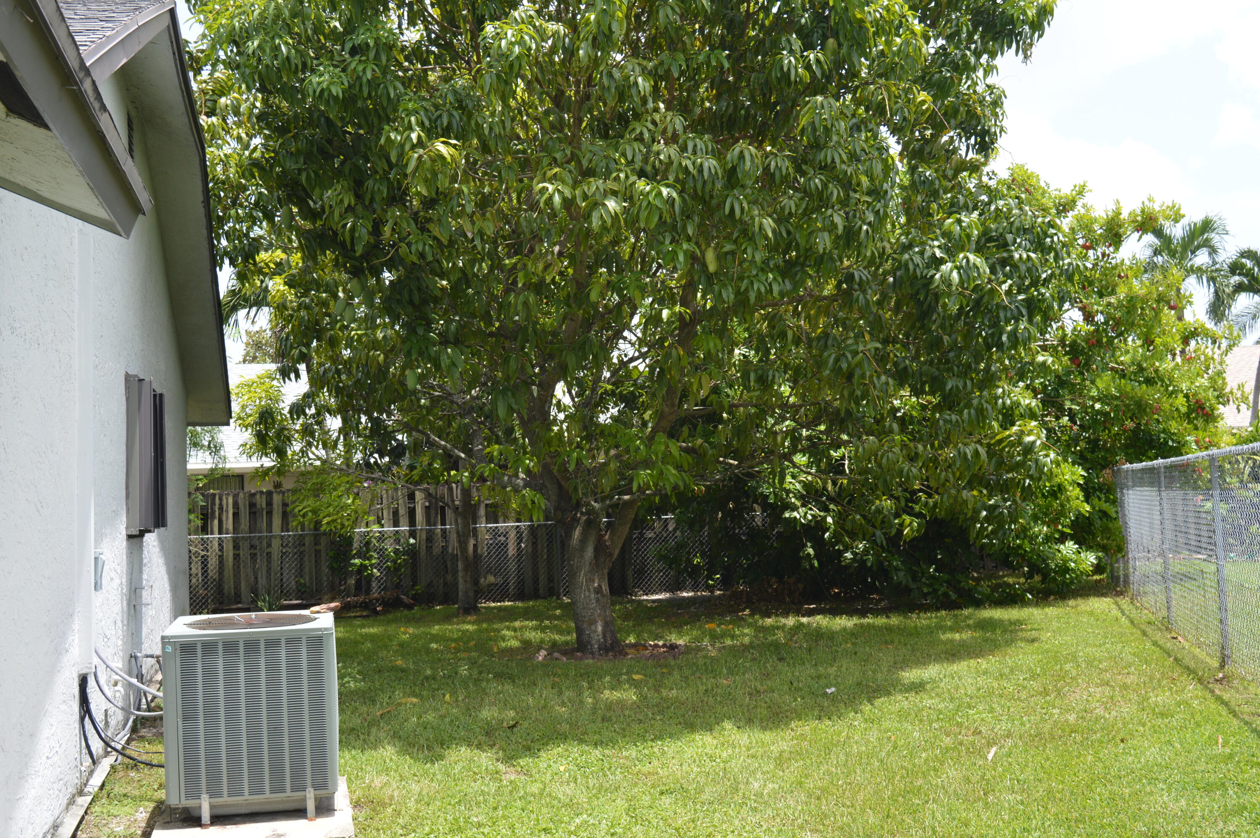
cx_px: 630
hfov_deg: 49.6
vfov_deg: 34.1
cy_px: 419
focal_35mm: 39
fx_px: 1364
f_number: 7.1
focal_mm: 26
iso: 100
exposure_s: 1/200
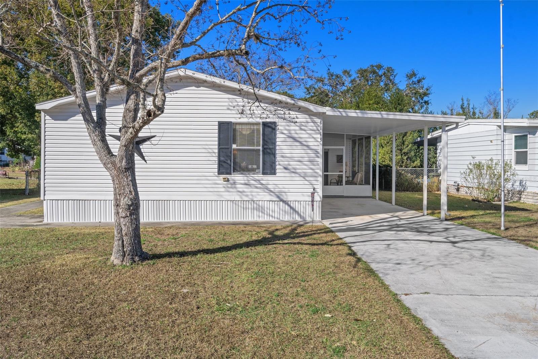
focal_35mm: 29
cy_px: 180
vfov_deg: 44.9
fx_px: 433
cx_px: 269
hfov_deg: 63.7
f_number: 8
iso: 320
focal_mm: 29
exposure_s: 1/320
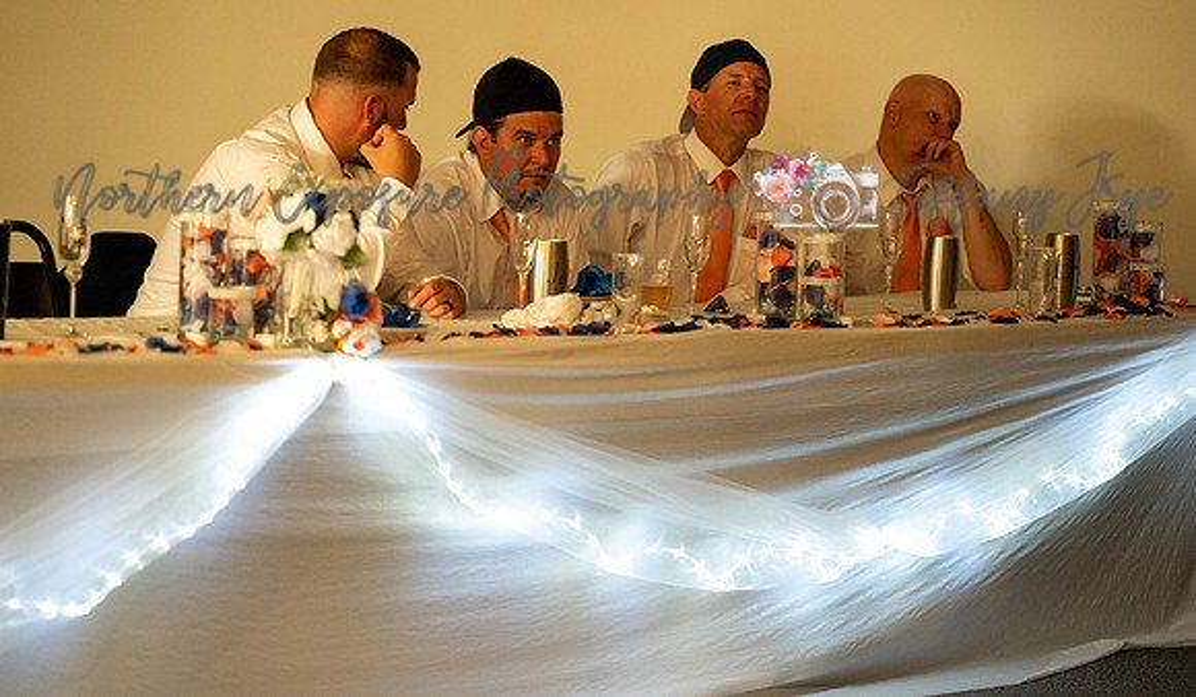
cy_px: 285
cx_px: 619
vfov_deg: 7.0
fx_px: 5674
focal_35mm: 177
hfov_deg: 12.0
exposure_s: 1/125
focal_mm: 165
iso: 8000
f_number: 2.8
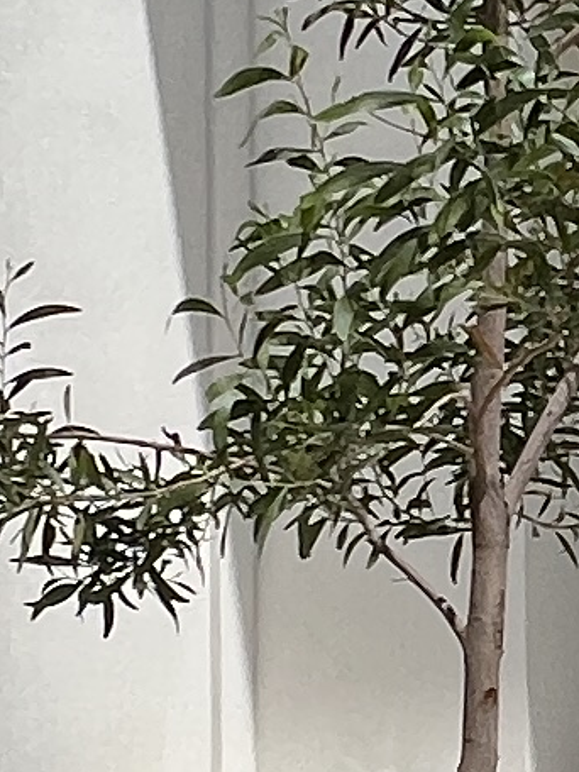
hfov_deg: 12.1
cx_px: 945
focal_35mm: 115
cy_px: 506
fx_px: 2565
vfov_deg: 17.1
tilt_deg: -0.3
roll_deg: +0.3
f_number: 1.8
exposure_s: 1/4065
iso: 32
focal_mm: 1.57
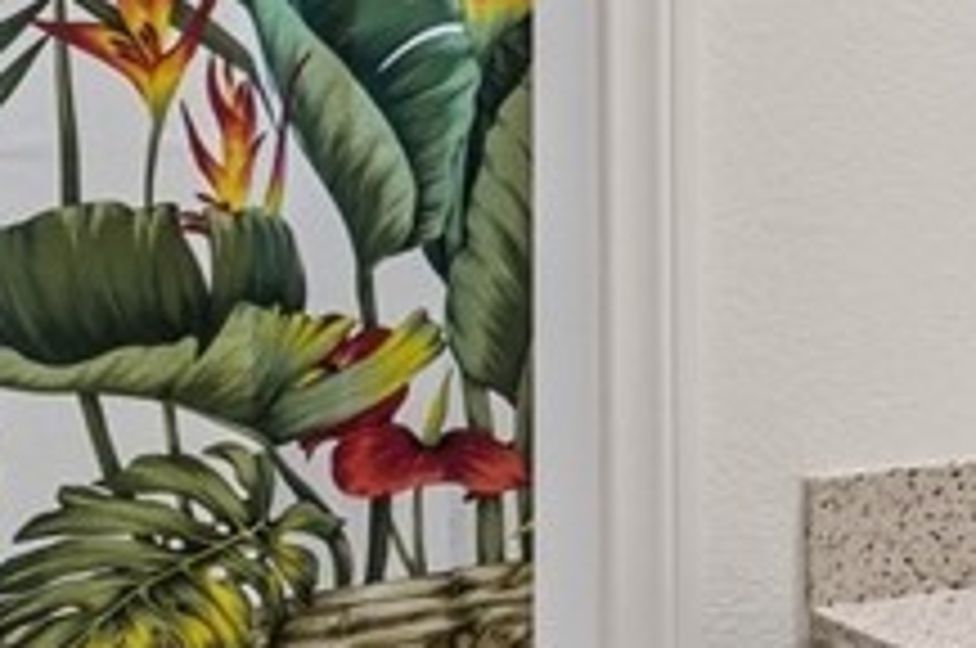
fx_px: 2030
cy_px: 135
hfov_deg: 20.0
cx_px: 1743
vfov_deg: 18.0
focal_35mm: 75
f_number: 9
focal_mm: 10
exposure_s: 1/100
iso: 250
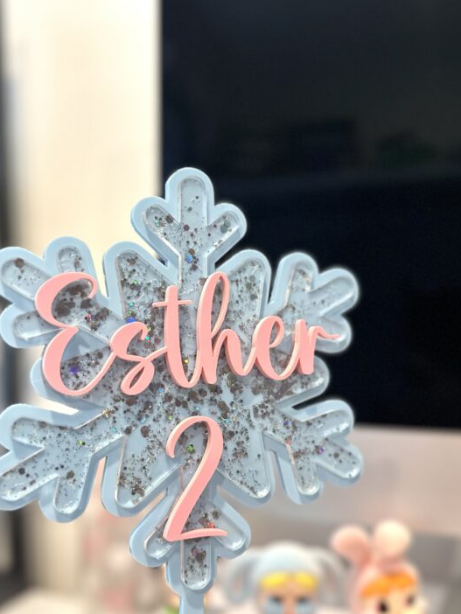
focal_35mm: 35
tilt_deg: -1.9
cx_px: 172
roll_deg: +1.0
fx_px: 621
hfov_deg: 40.4
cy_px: 322
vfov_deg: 52.6
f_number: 1.78
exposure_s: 1/50
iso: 250
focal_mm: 6.86
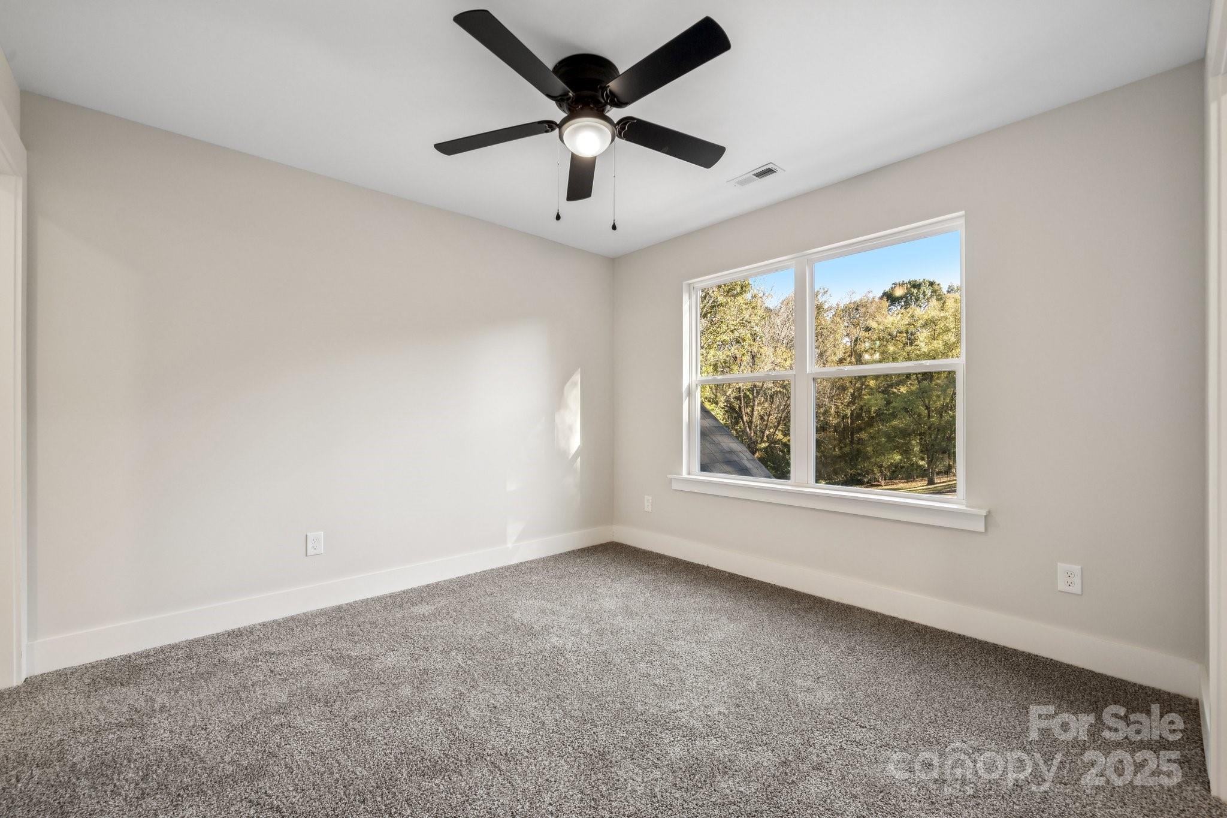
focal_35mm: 14
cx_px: 614
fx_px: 477
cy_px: 409
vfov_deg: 81.2
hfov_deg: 104.3
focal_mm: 14
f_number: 7.1
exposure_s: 1/25
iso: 160
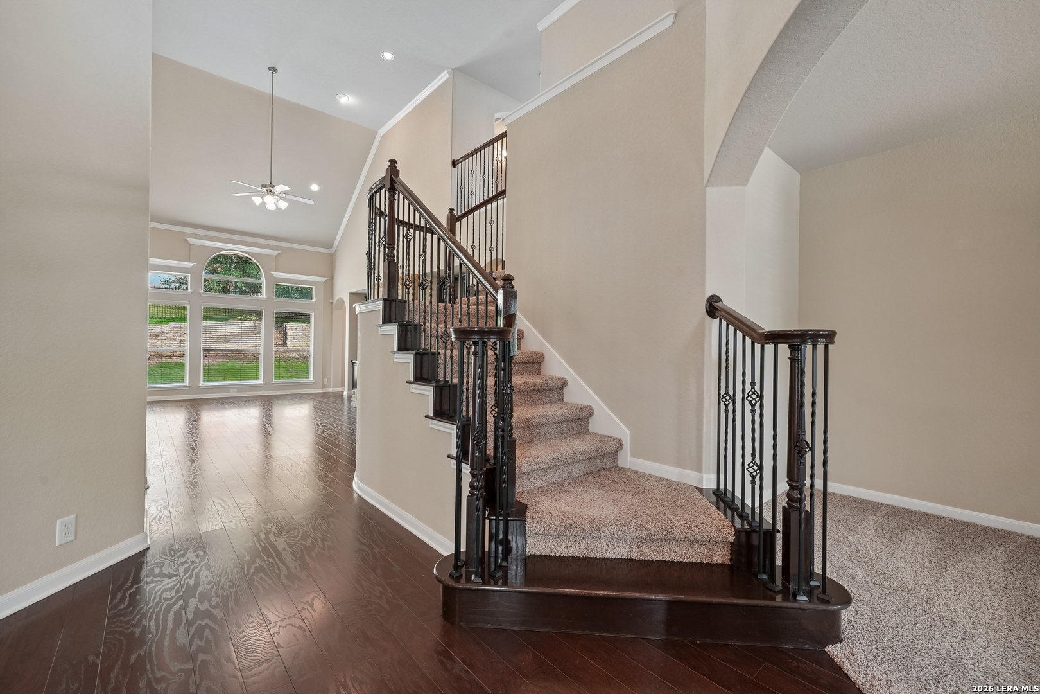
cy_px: 347
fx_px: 433
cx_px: 520
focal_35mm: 15
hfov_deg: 100.4
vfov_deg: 77.3
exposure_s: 1/25
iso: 800
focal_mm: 15
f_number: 8
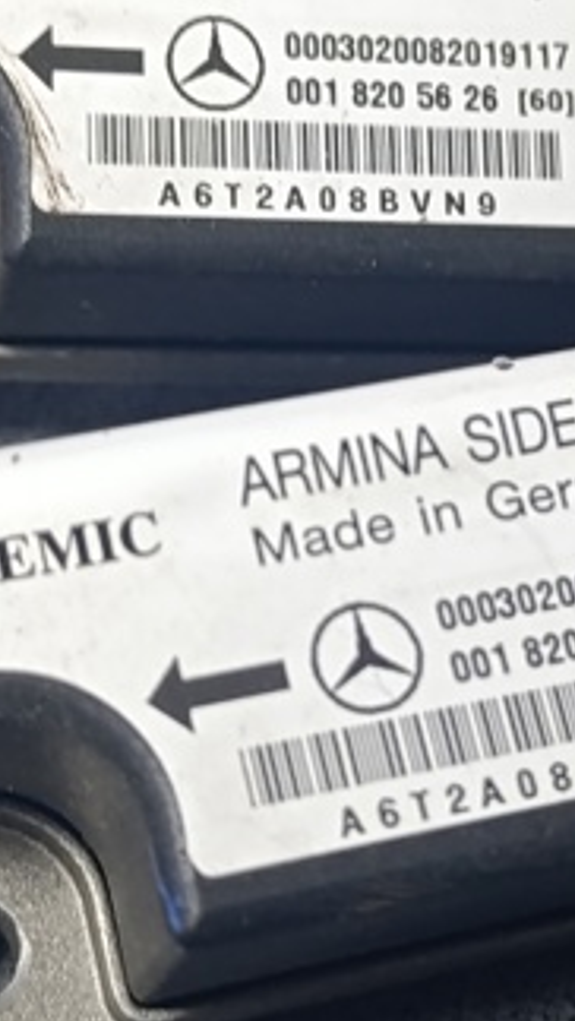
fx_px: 2680
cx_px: 346
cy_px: 427
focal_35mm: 99
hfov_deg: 12.2
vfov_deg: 21.5
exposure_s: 1/33.3
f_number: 1.6
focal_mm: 6.14
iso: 1250
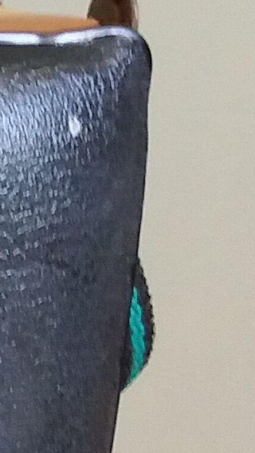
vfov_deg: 12.5
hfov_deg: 6.0
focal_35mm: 167
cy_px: 582
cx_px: -796
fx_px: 2008
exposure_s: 1/17
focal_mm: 3.7
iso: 160
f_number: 1.9
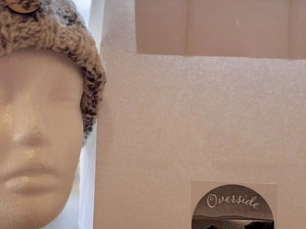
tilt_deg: -8.1
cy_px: 151
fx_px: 831
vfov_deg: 15.7
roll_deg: -0.8
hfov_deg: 20.9
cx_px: 134
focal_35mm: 94
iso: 80
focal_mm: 5.96
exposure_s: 1/236
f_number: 1.6
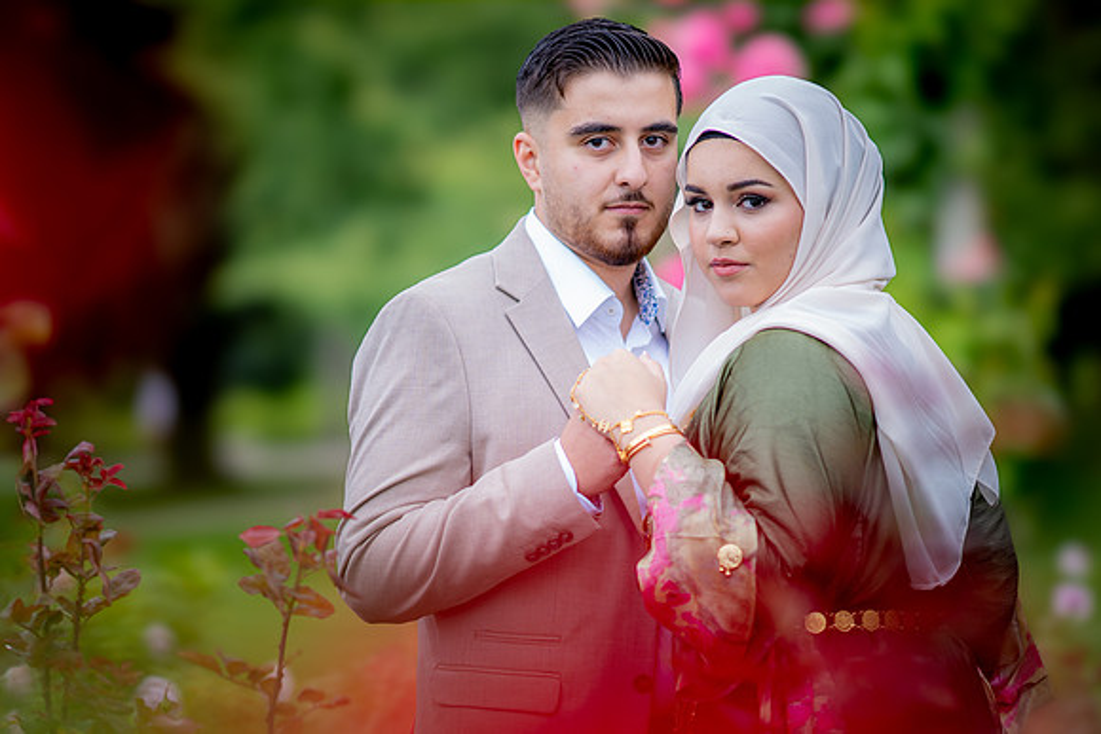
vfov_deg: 10.8
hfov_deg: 16.1
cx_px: 550
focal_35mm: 127
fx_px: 3885
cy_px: 367
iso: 100
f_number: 1.4
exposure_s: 1/1600
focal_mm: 85
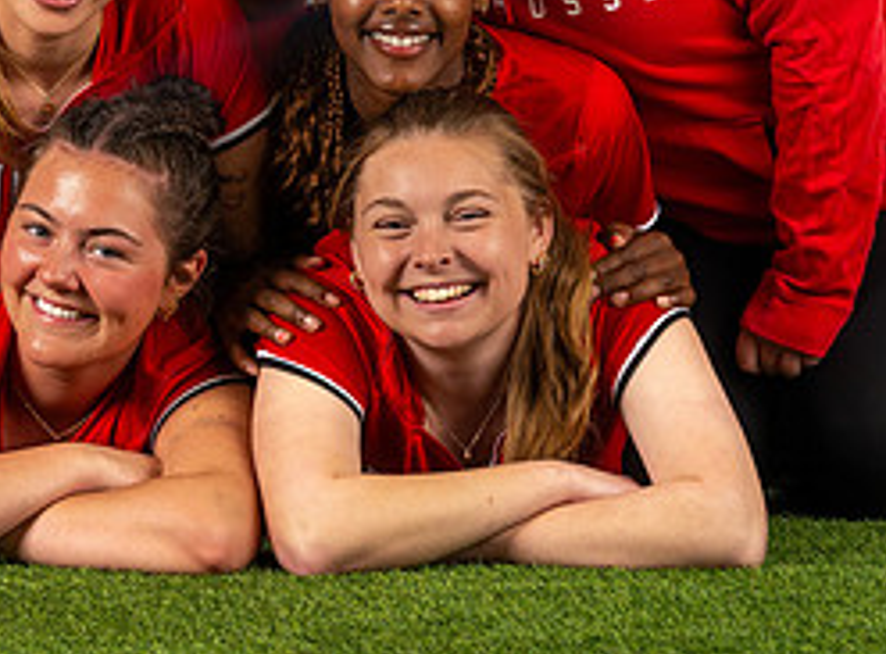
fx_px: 7329
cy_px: 35
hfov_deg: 6.9
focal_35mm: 288
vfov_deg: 5.1
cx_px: 140
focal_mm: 88
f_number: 6.3
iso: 160
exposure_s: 1/125
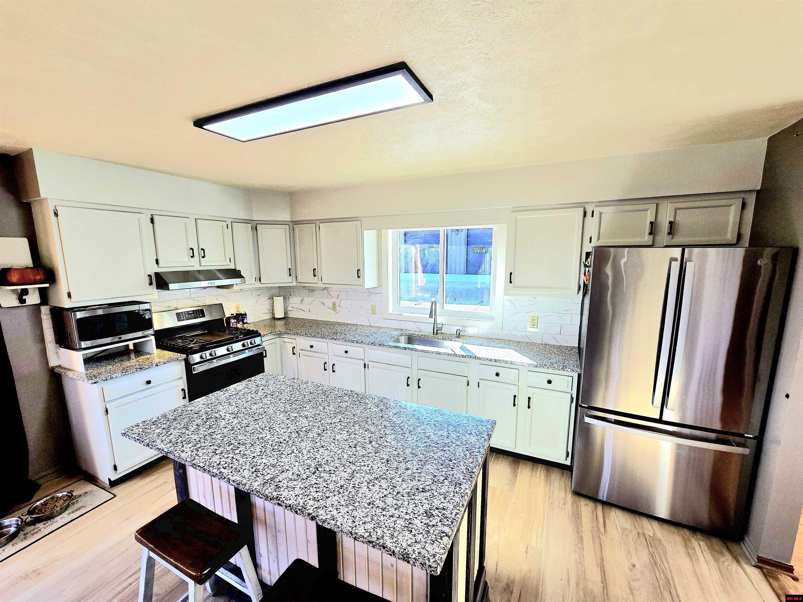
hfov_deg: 106.2
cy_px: 301
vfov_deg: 89.9
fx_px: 302
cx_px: 402
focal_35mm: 13
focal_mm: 2.2
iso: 64
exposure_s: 1/120
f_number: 2.2
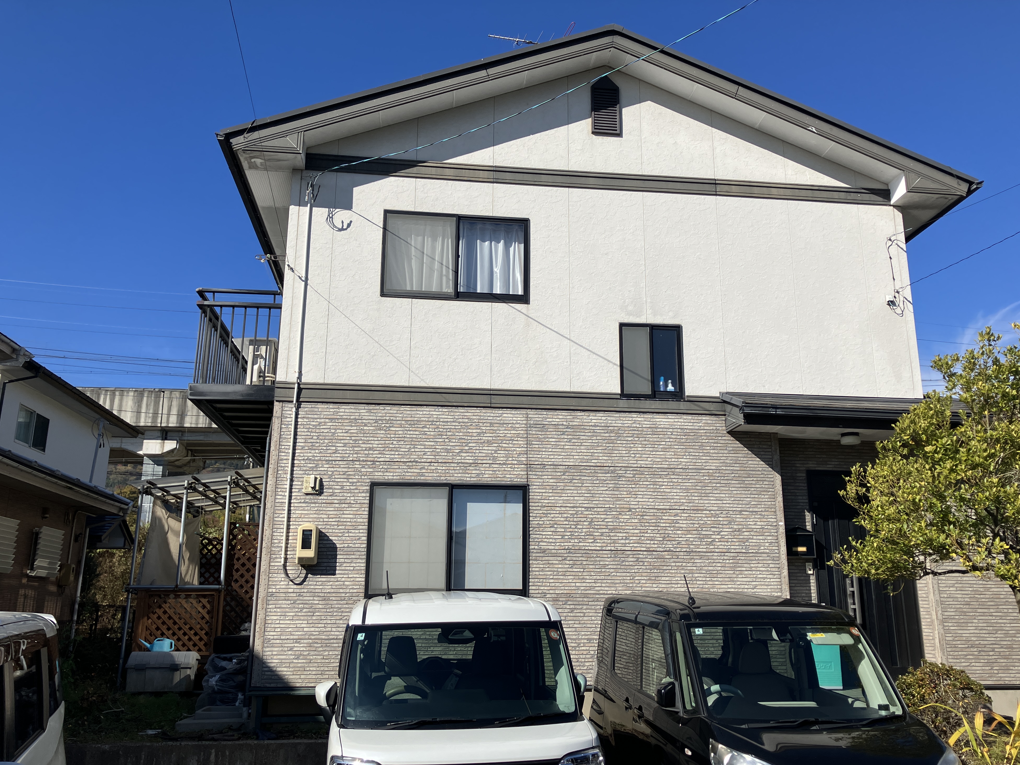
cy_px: 394
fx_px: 855
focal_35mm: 29
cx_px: 523
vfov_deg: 48.2
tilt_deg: +15.1
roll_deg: -0.1
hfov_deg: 61.6
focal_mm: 3.99
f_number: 1.8
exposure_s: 1/3247
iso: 32
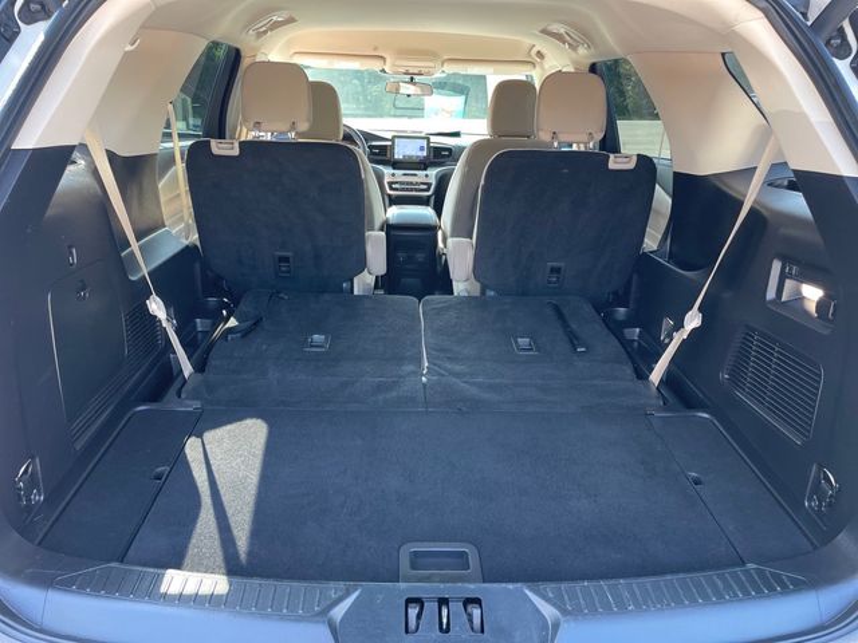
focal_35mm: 26
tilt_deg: -18.5
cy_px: 322
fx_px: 644
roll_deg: +1.6
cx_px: 429
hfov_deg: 67.3
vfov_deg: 53.1
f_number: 1.6
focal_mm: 4.2
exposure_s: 1/121
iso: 100
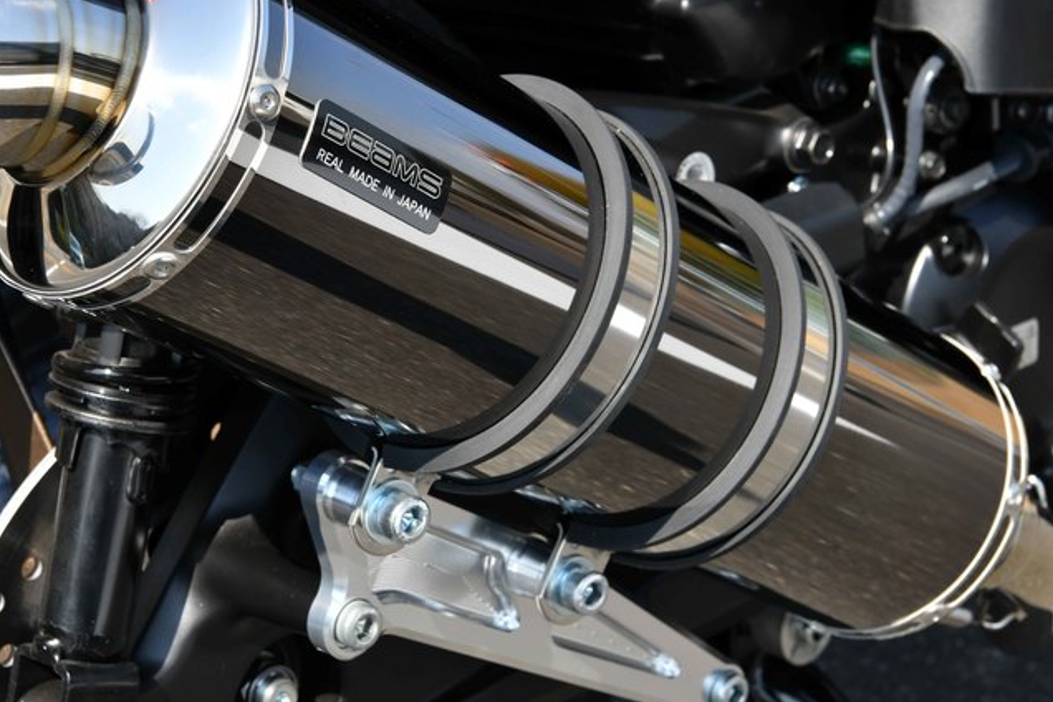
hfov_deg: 23.1
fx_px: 2574
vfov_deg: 15.5
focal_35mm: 88
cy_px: 289
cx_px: 492
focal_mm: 70
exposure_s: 1/400
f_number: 14
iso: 640
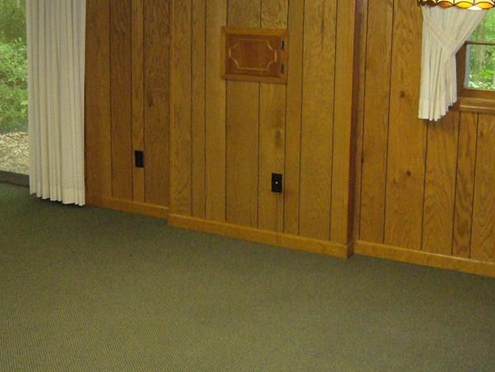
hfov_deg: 32.7
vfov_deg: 24.7
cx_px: 238
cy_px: 111
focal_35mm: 59
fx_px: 844
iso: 400
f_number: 2.8
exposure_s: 1/60
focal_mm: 5.8
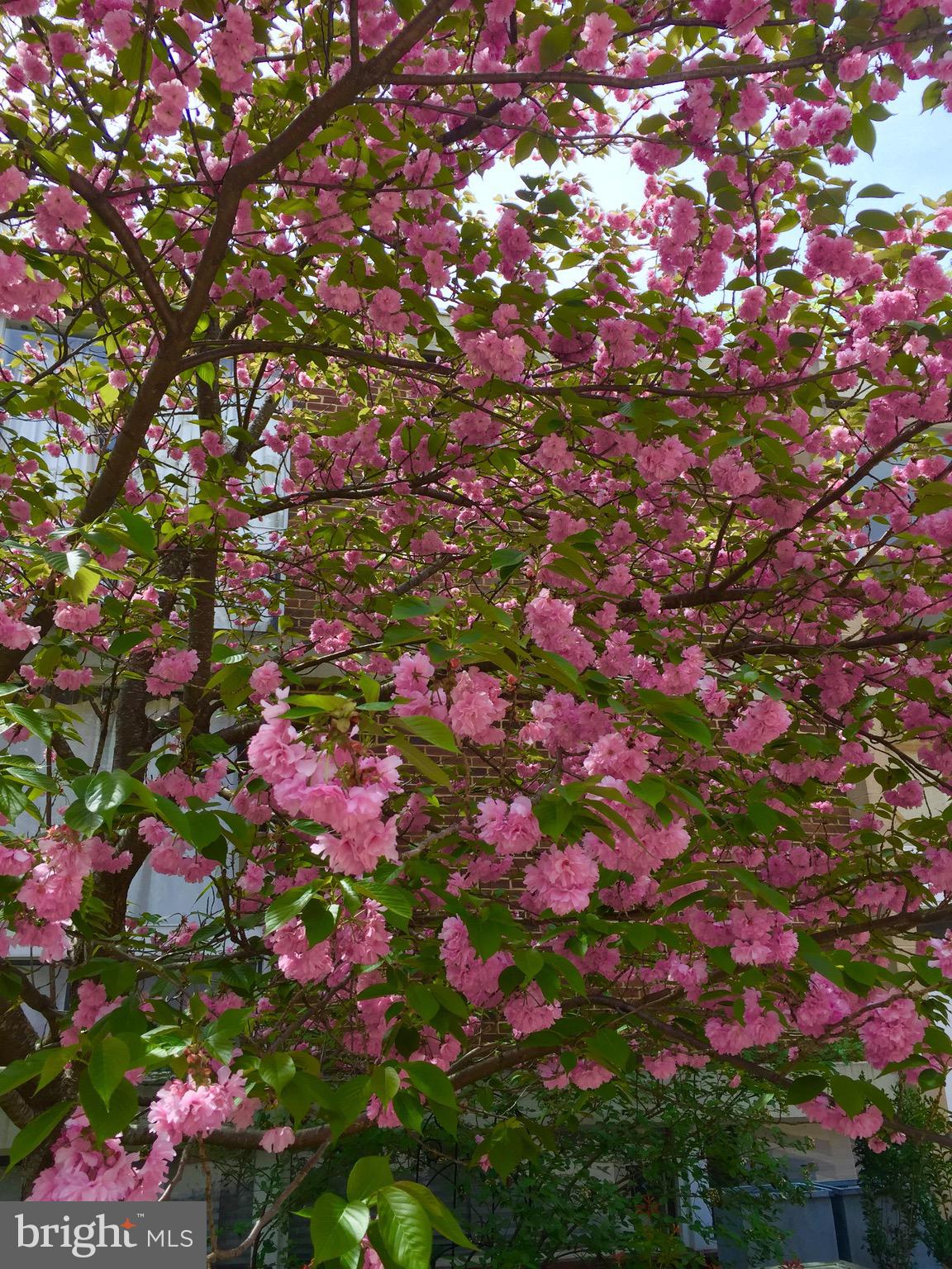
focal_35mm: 29
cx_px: 476
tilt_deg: +23.8
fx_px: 1063
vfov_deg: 61.7
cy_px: 634
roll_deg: +1.4
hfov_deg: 48.2
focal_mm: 4.15
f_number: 2.2
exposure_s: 1/507
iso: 32
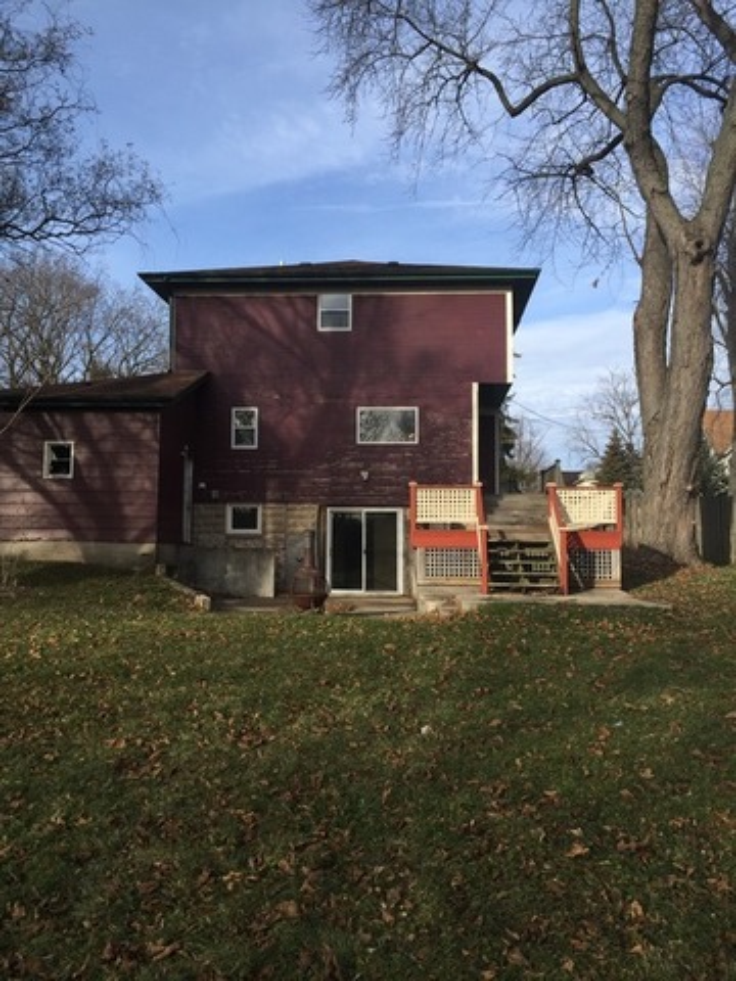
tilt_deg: +6.2
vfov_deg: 61.7
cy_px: 490
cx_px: 368
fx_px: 822
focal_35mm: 29
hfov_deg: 48.2
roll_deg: +0.3
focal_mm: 4.15
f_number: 2.2
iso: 32
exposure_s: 1/920
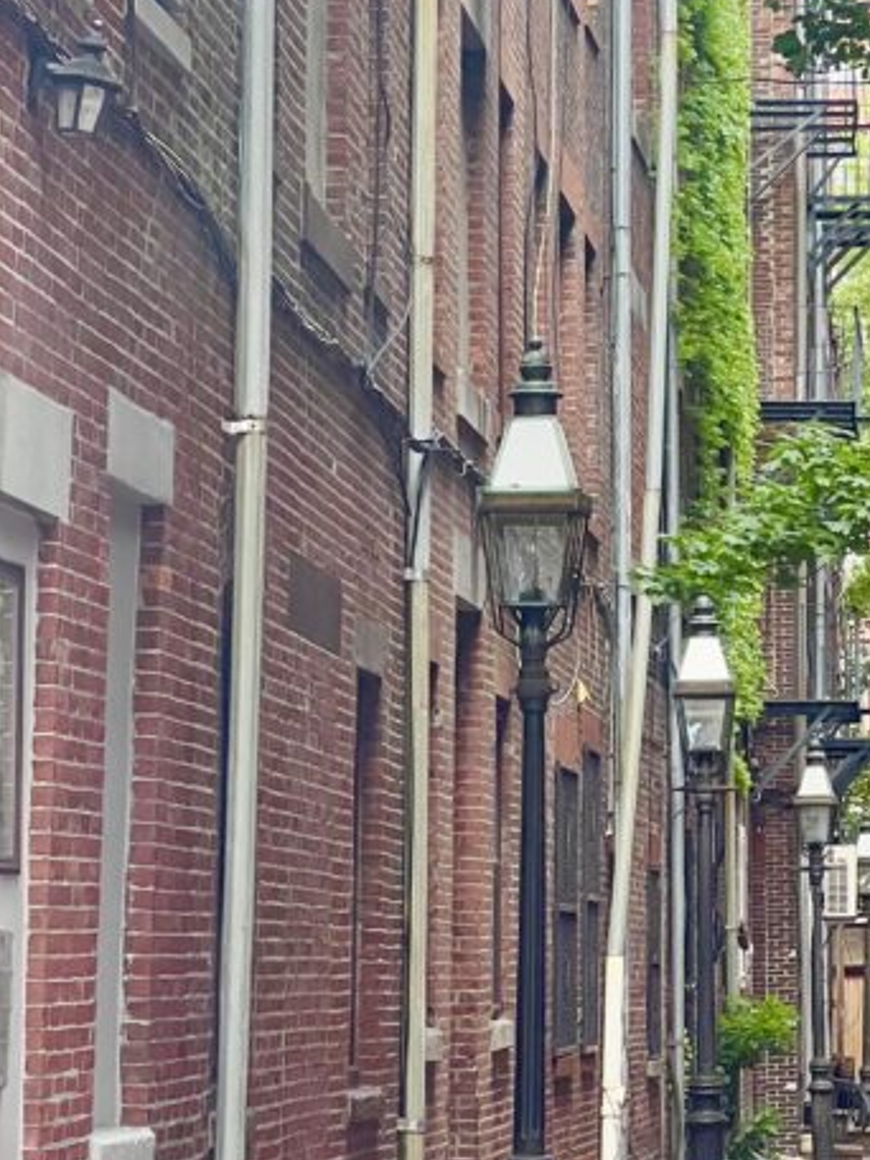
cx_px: 929
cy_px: 170
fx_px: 5797
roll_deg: +0.6
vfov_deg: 11.4
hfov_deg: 8.5
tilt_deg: +7.8
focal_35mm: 173
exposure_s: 1/99
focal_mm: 9
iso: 80
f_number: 2.8
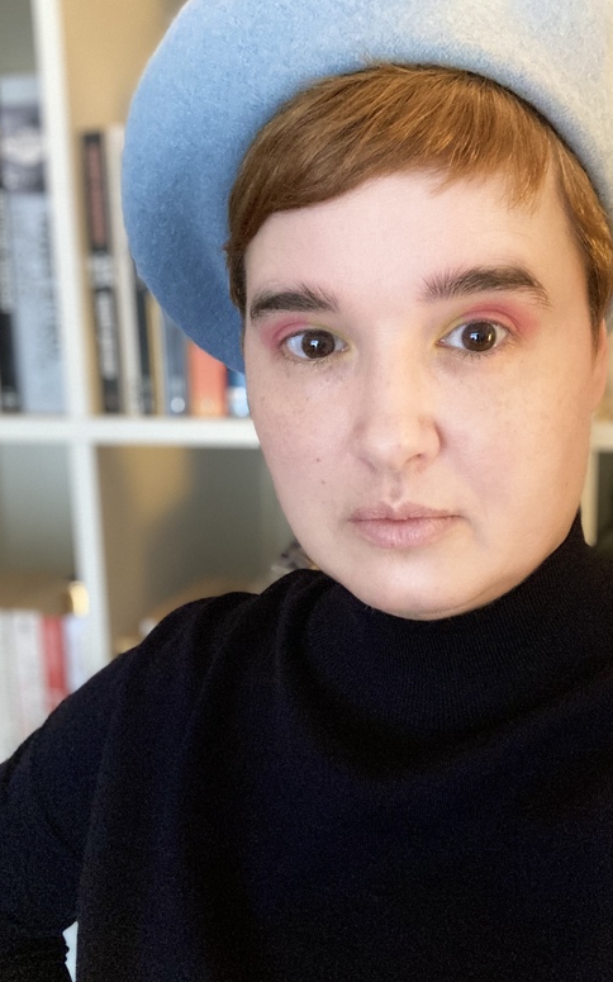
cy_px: 502
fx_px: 936
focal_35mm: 35
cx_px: 374
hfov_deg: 36.1
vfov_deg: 55.3
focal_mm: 2.87
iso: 640
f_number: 2.2
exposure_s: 1/29
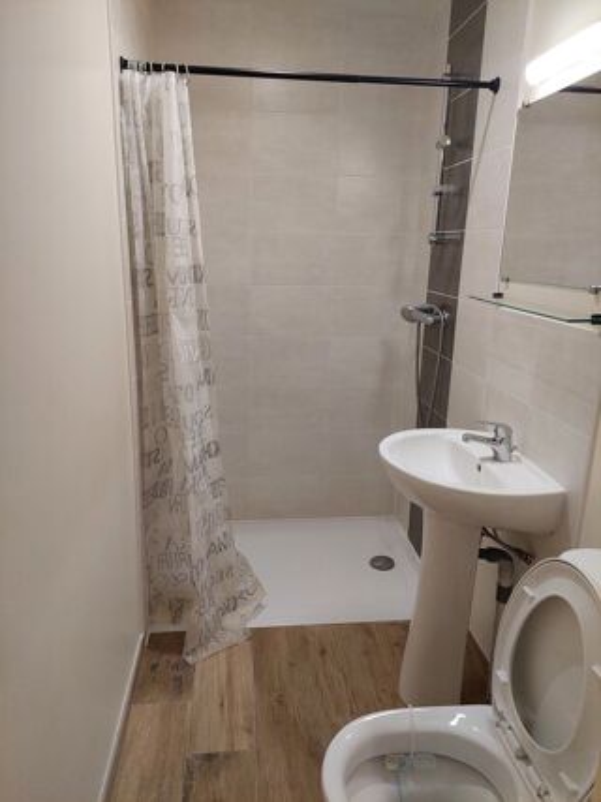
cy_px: 401
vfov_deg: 69.4
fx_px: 579
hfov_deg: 54.9
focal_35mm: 25
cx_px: 300
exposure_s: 1/100
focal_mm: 5.23
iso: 200
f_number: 1.8
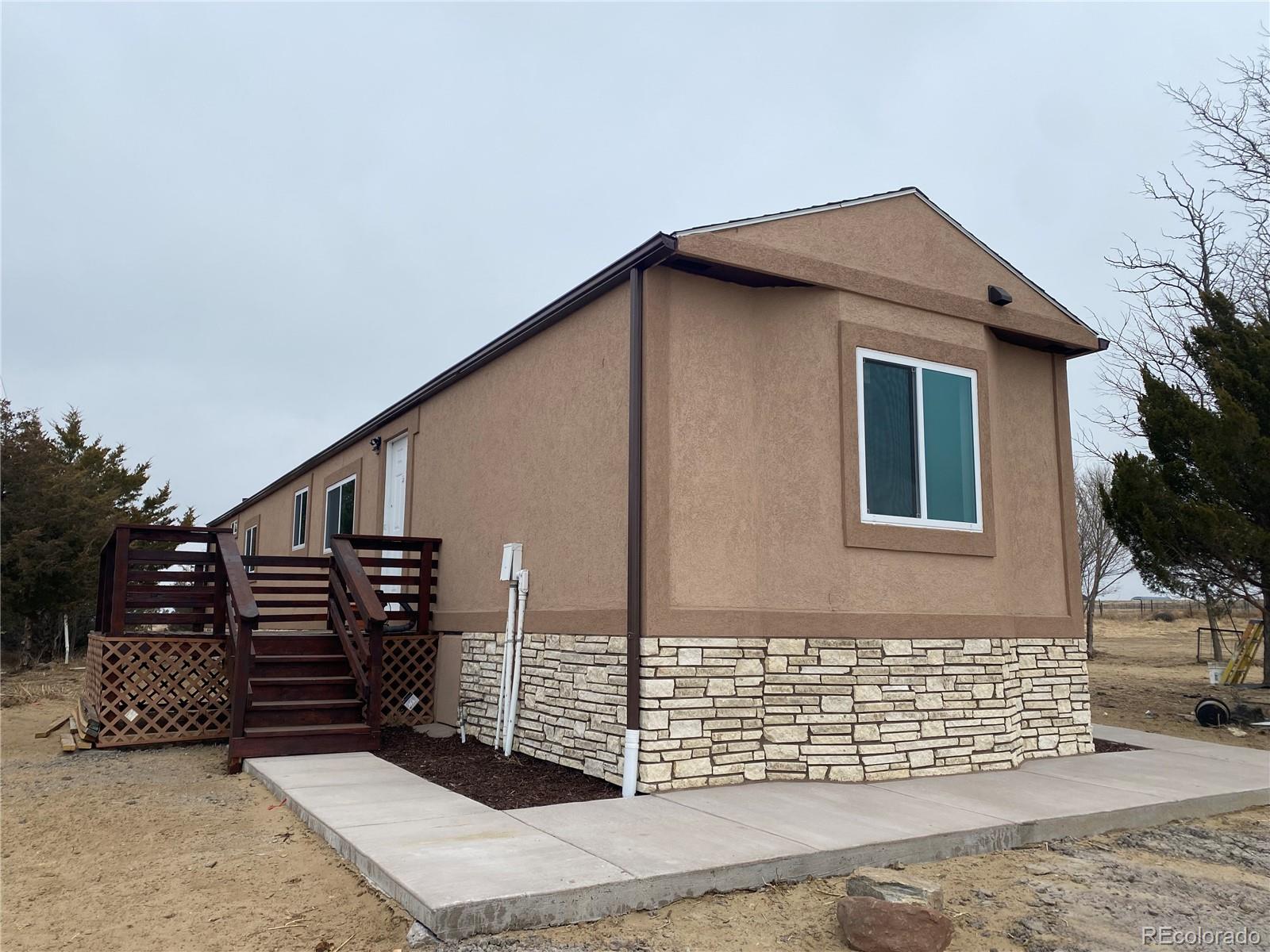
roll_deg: -0.2
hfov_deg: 67.3
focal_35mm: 26
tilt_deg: +8.6
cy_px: 476
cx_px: 635
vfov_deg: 53.1
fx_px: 954
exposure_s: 1/1838
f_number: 1.8
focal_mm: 4.25
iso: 32
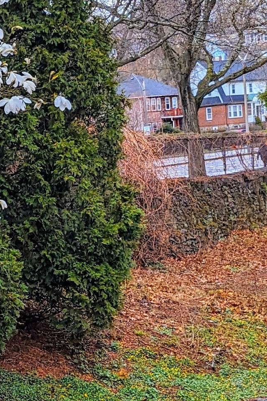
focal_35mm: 107
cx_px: 46
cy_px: 292
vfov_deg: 19.0
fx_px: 1191
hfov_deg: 12.7
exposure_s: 1/151
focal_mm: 6.81
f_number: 1.85
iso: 62
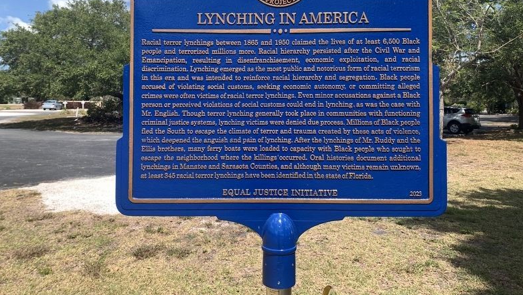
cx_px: 267
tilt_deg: +0.5
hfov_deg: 66.0
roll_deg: -0.1
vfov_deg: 39.8
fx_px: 402
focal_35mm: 29
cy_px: 100
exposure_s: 1/1513
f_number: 1.8
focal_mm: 4.25
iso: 25
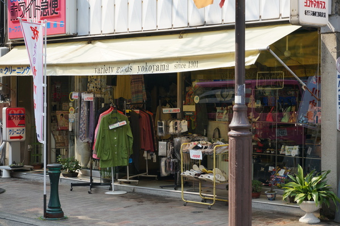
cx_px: 170
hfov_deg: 27.0
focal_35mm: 75
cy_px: 113
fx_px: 708
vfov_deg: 18.2
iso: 100
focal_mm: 50
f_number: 7.1
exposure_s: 1/125
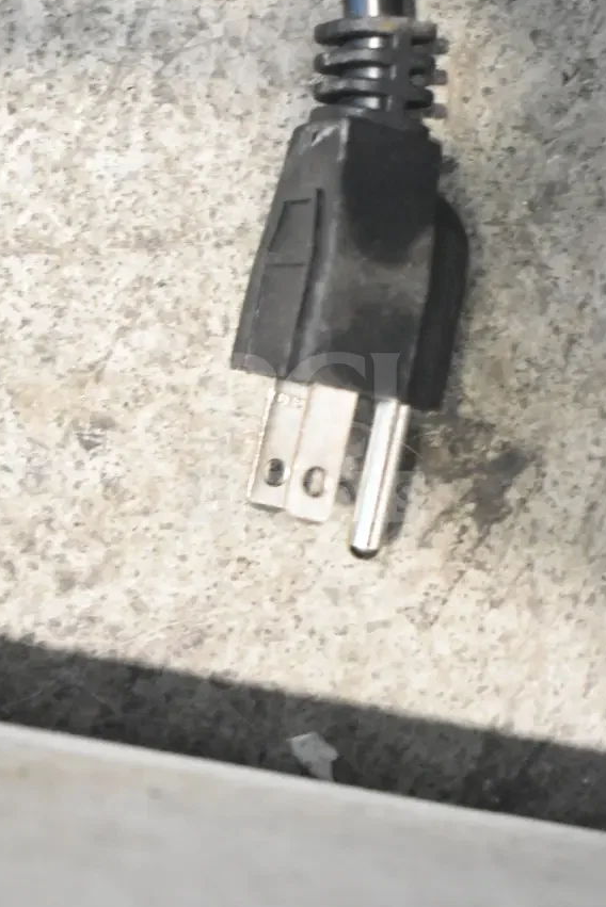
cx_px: 304
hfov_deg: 18.8
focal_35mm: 73
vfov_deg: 27.9
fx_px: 1830
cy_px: 437
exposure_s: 1/80
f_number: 5
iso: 11400
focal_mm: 45
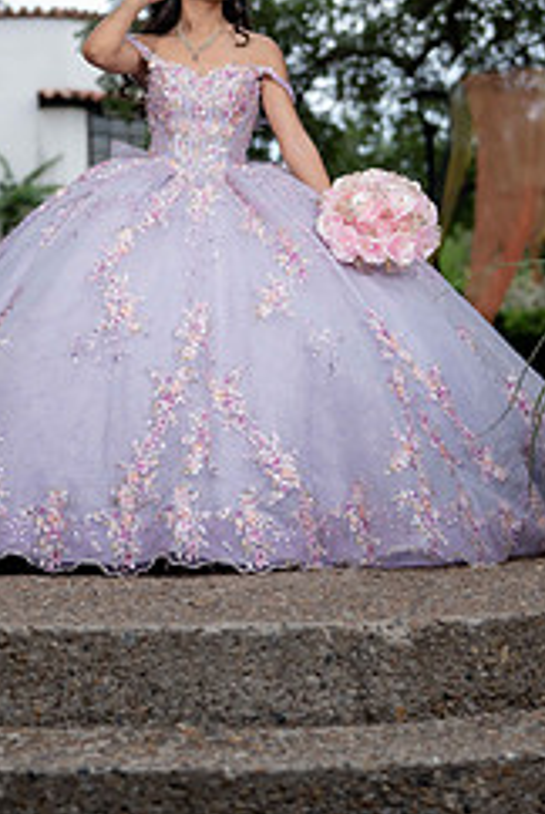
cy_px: 145
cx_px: 195
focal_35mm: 91
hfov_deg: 15.0
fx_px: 2060
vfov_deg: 22.0
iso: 80
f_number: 2.2
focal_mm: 49
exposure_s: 1/800
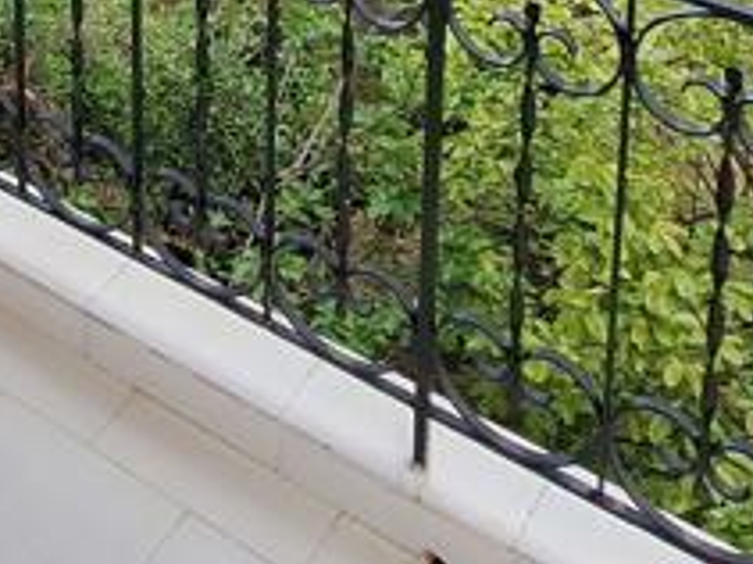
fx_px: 1370
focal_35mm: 63
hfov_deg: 29.5
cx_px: 79
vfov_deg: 17.0
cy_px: -575
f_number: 2.2
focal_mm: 1.74
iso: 40
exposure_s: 1/986
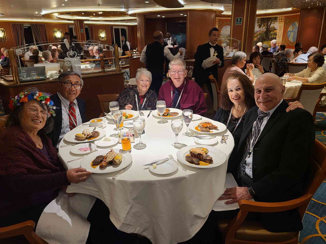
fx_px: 245
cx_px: 163
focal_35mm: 26
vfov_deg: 53.1
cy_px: 122
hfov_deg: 67.3
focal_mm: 5.4
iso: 160
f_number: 1.8
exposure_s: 1/40
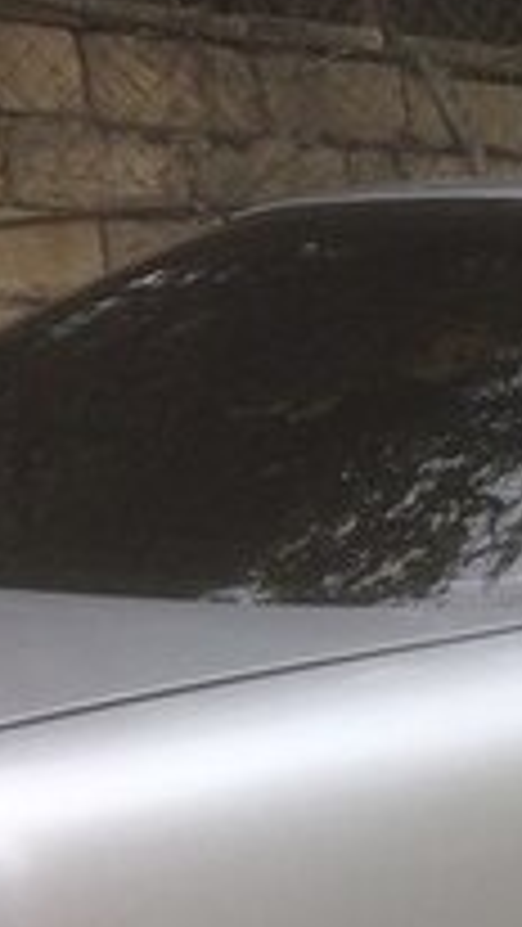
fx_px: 2483
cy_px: 898
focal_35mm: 101
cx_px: 1467
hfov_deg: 9.7
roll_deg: +2.9
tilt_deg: -6.4
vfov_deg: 20.6
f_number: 2.2
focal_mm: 4.15
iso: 32
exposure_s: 1/334
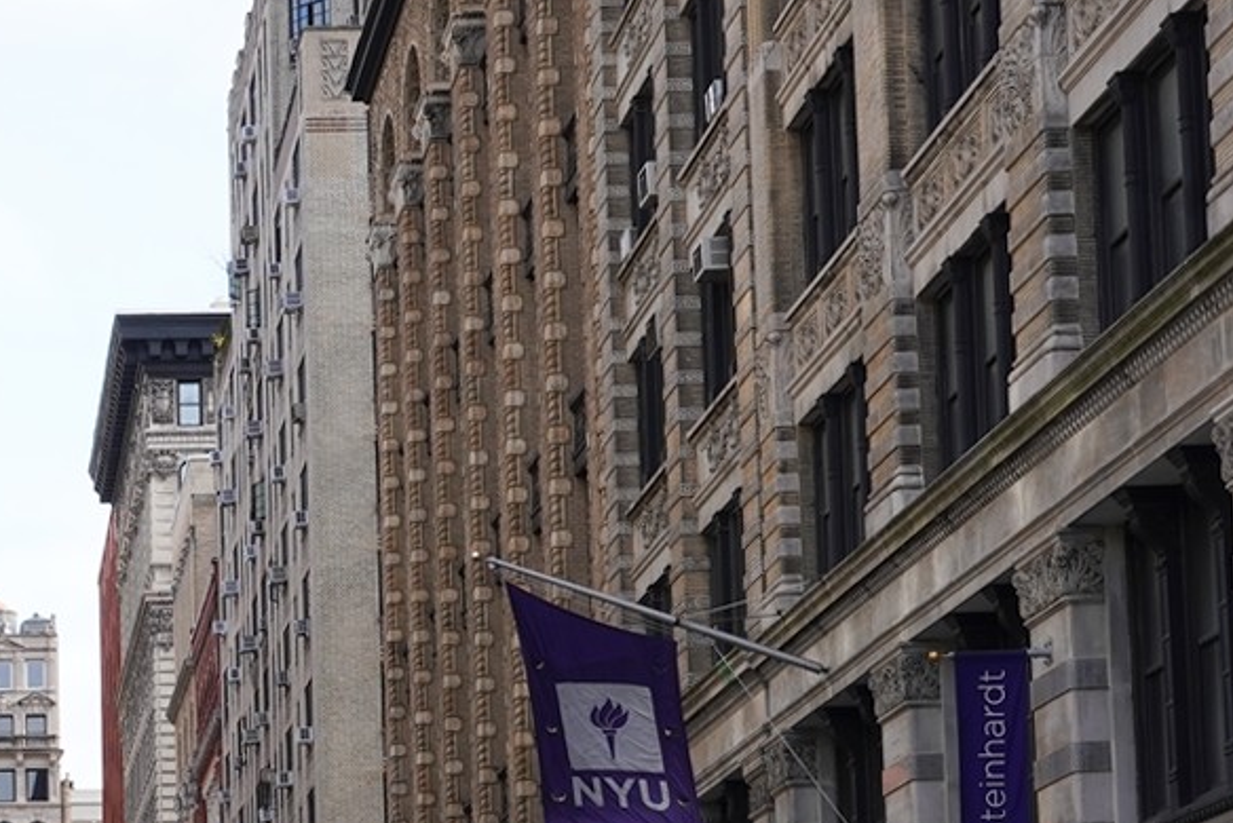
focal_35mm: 113
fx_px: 3872
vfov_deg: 12.0
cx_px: -182
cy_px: 844
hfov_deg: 17.4
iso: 250
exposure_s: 1/100
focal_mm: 33
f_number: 13
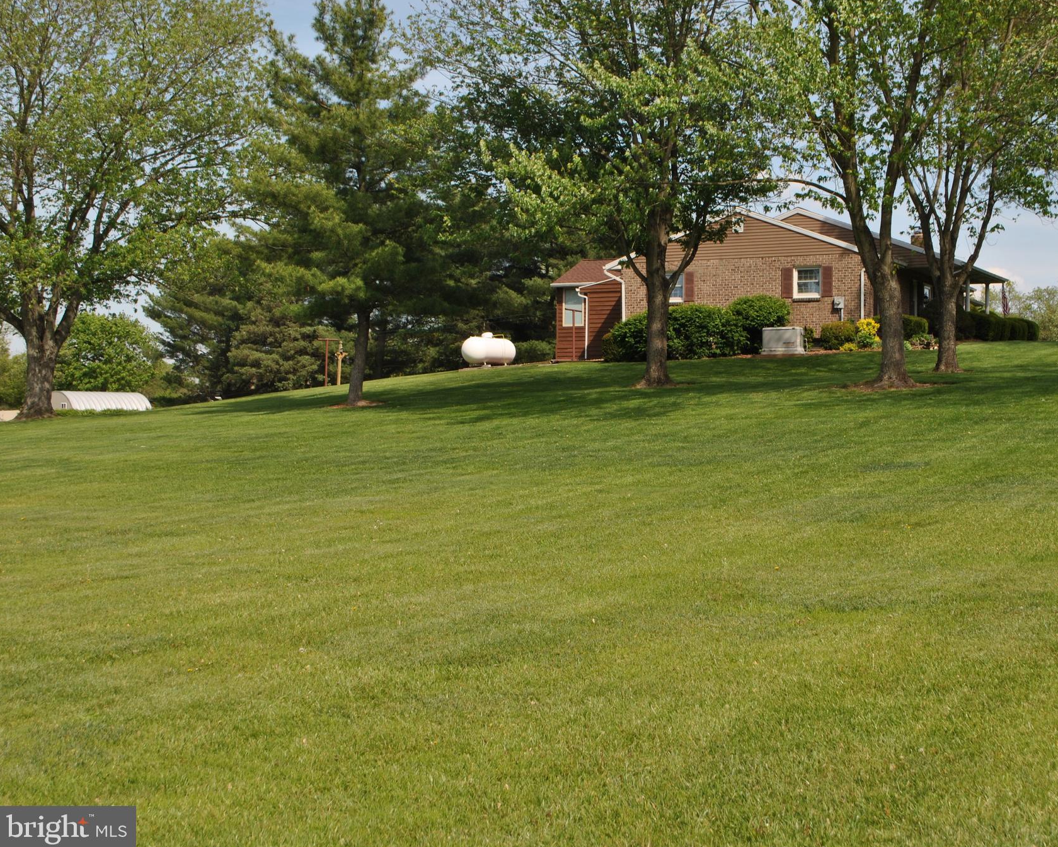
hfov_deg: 34.0
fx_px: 1722
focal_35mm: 55
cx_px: 641
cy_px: 420
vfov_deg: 27.6
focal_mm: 32
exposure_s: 1/250
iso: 100
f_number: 8
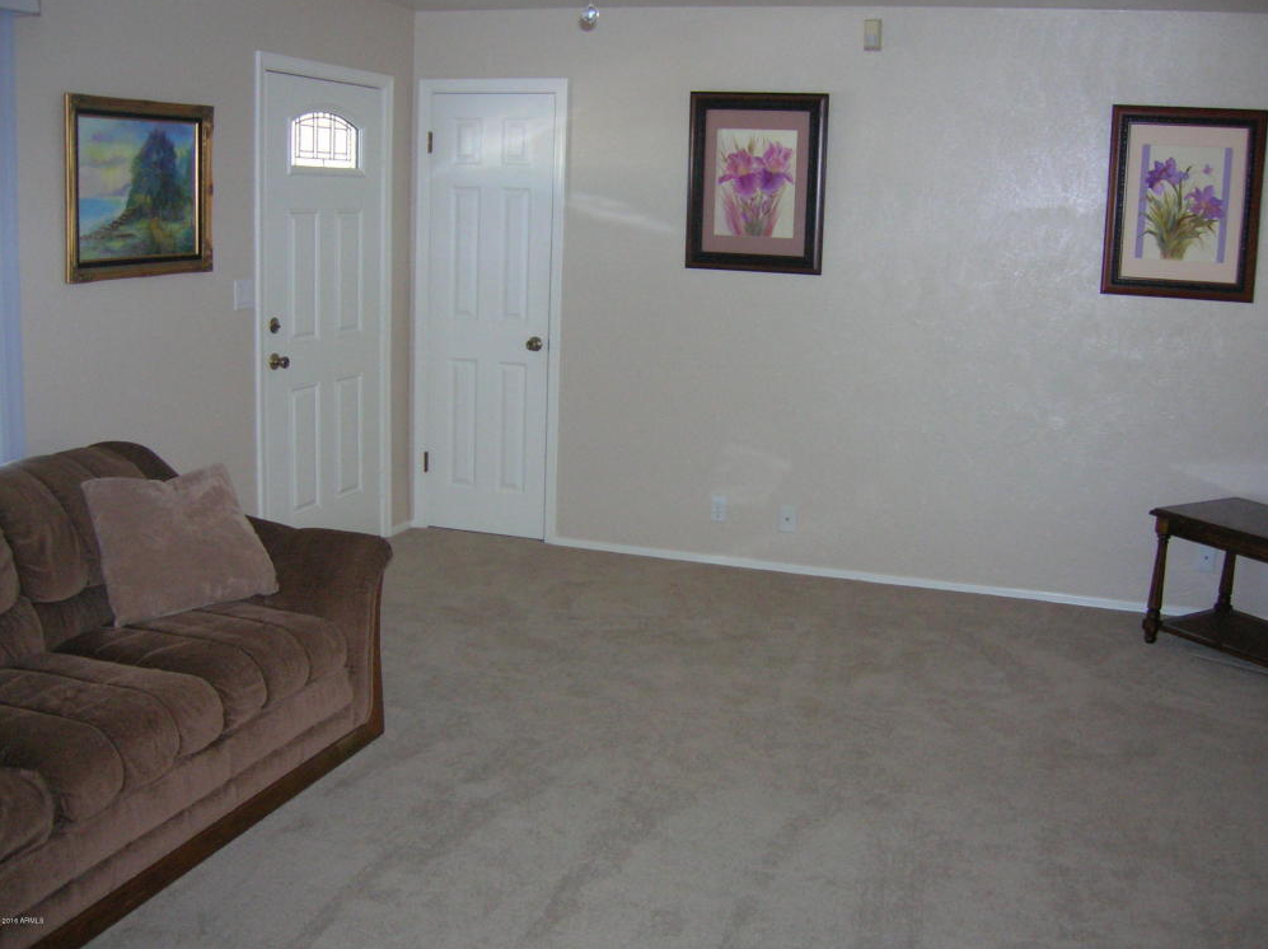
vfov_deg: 40.6
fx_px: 1281
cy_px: 463
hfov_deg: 52.7
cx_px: 651
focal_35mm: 35
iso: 146
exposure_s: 1/60.1
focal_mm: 5.7
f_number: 2.9
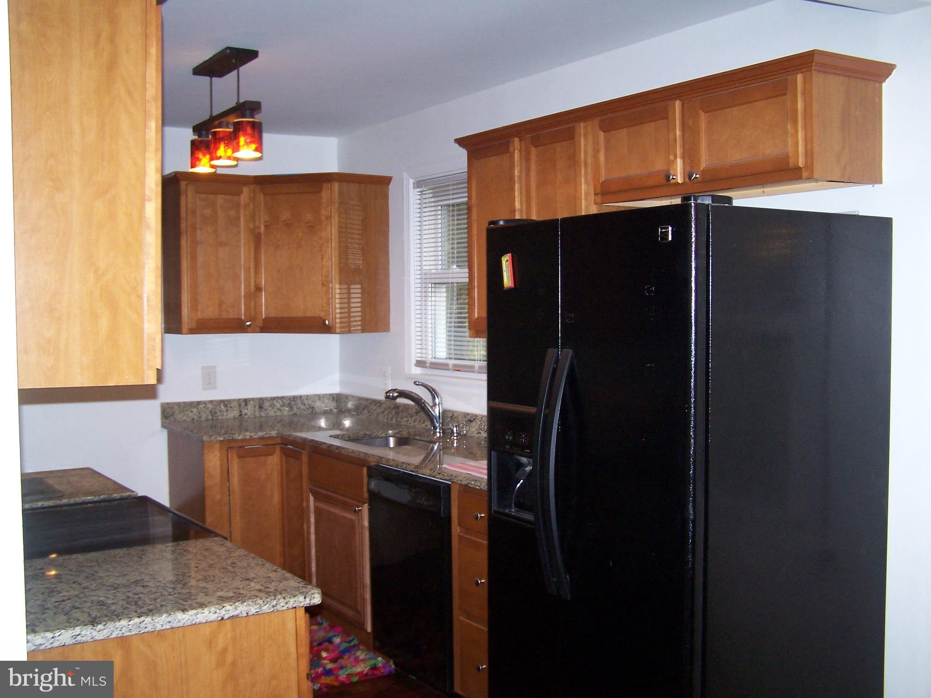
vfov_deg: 37.7
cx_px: 466
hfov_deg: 49.0
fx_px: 1022
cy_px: 349
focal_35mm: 38
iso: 140
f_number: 2.8
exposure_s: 1/60
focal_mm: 6.3
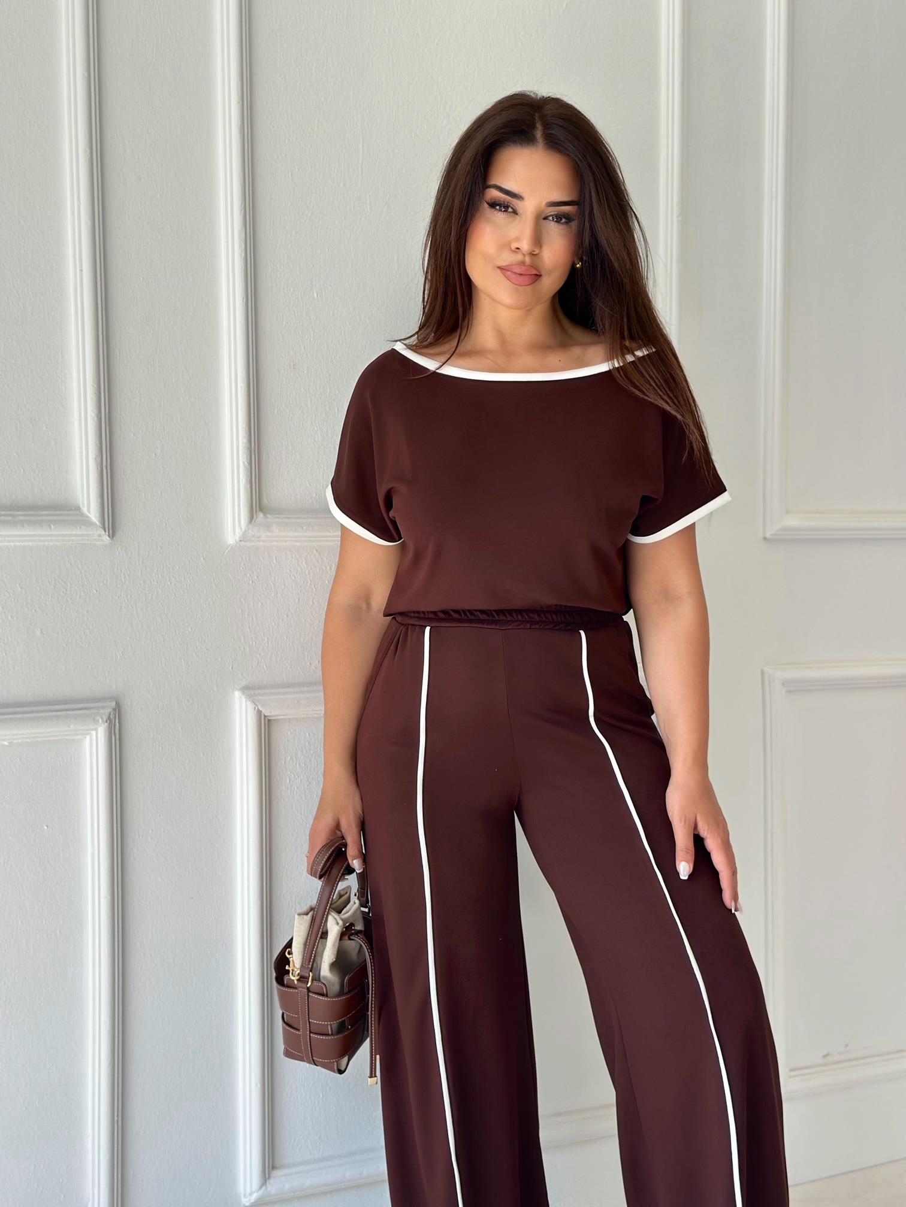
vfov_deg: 39.7
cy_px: 604
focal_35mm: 48
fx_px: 1675
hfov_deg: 30.3
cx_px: 453
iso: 80
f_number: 1.78
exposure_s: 1/484
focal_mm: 6.86
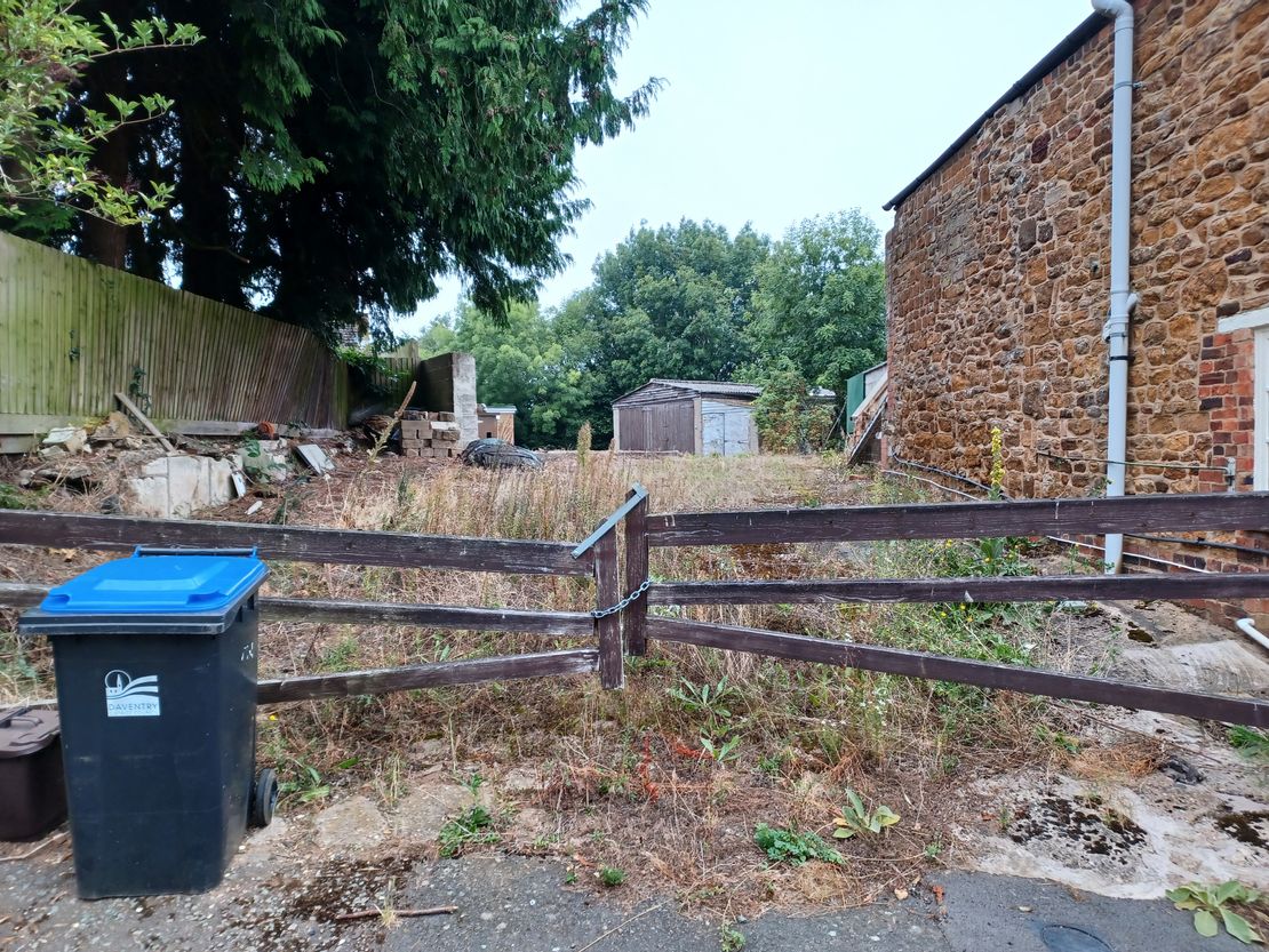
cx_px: 634
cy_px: 476
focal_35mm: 25
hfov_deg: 69.4
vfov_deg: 54.9
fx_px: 917
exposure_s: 1/50
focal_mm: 4.6
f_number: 1.8
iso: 80
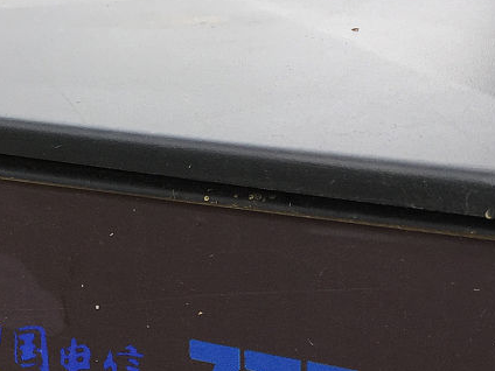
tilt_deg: -24.4
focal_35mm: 82
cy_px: 442
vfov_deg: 17.2
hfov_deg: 23.7
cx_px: 146
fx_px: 1173
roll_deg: +3.0
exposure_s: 1/430
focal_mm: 4.15
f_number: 2.2
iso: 32
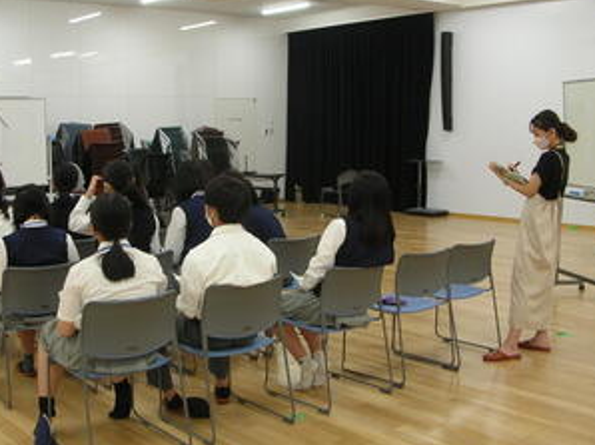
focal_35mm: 47
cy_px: 222
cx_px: 226
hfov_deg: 40.2
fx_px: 807
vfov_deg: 30.8
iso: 50
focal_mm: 5.8
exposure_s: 1/18.3
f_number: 2.8
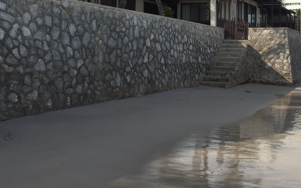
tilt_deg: +4.7
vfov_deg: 22.7
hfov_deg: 34.3
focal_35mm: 56
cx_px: 269
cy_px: 24
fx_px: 459
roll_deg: +0.8
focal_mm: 4.15
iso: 32
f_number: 2.2
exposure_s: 1/1980
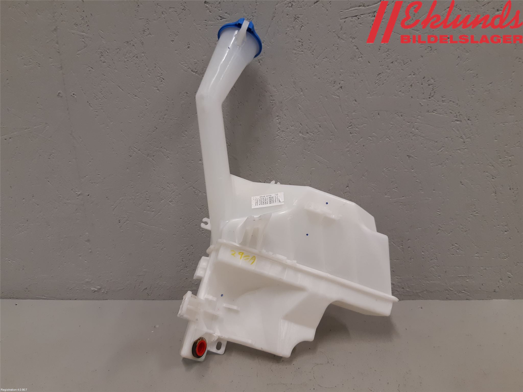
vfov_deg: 53.1
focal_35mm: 26
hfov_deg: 67.3
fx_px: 393
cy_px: 196
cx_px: 262
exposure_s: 1/50
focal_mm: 3.93
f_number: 1.7
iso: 80
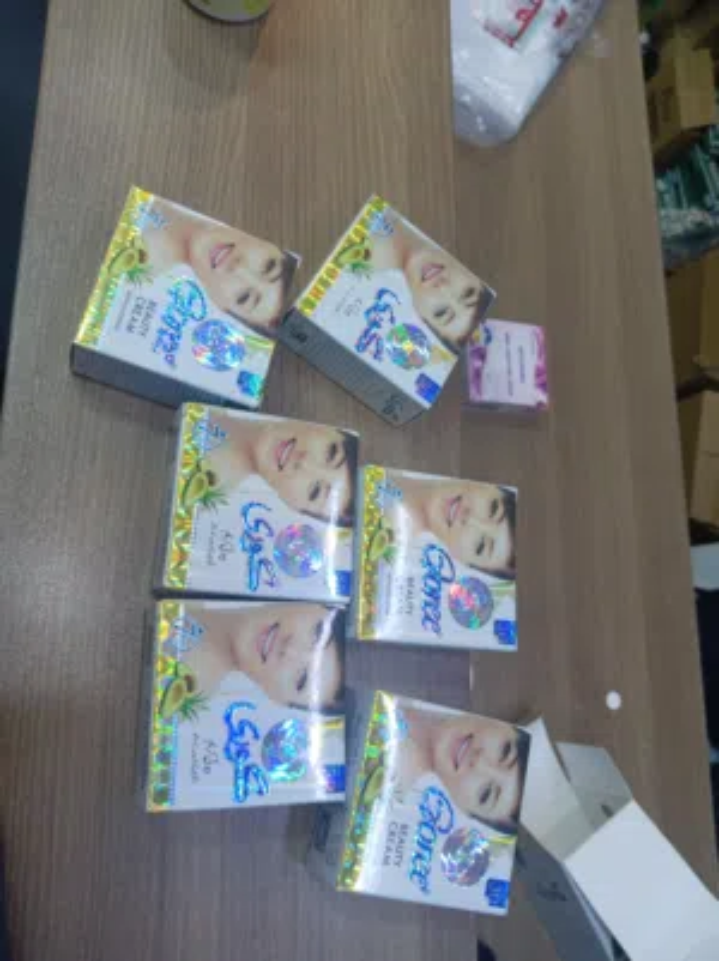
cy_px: 480
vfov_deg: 65.4
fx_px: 749
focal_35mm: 27
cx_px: 360
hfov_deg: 51.3
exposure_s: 1/33.3
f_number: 1.8
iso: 136
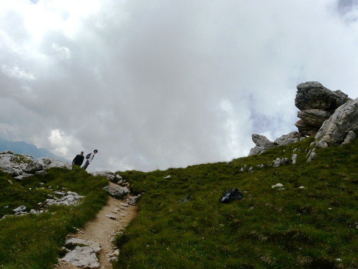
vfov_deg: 49.8
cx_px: 179
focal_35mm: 28
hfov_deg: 63.4
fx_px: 290
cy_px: 134
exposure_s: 1/500
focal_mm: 4.6
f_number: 6.3
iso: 100
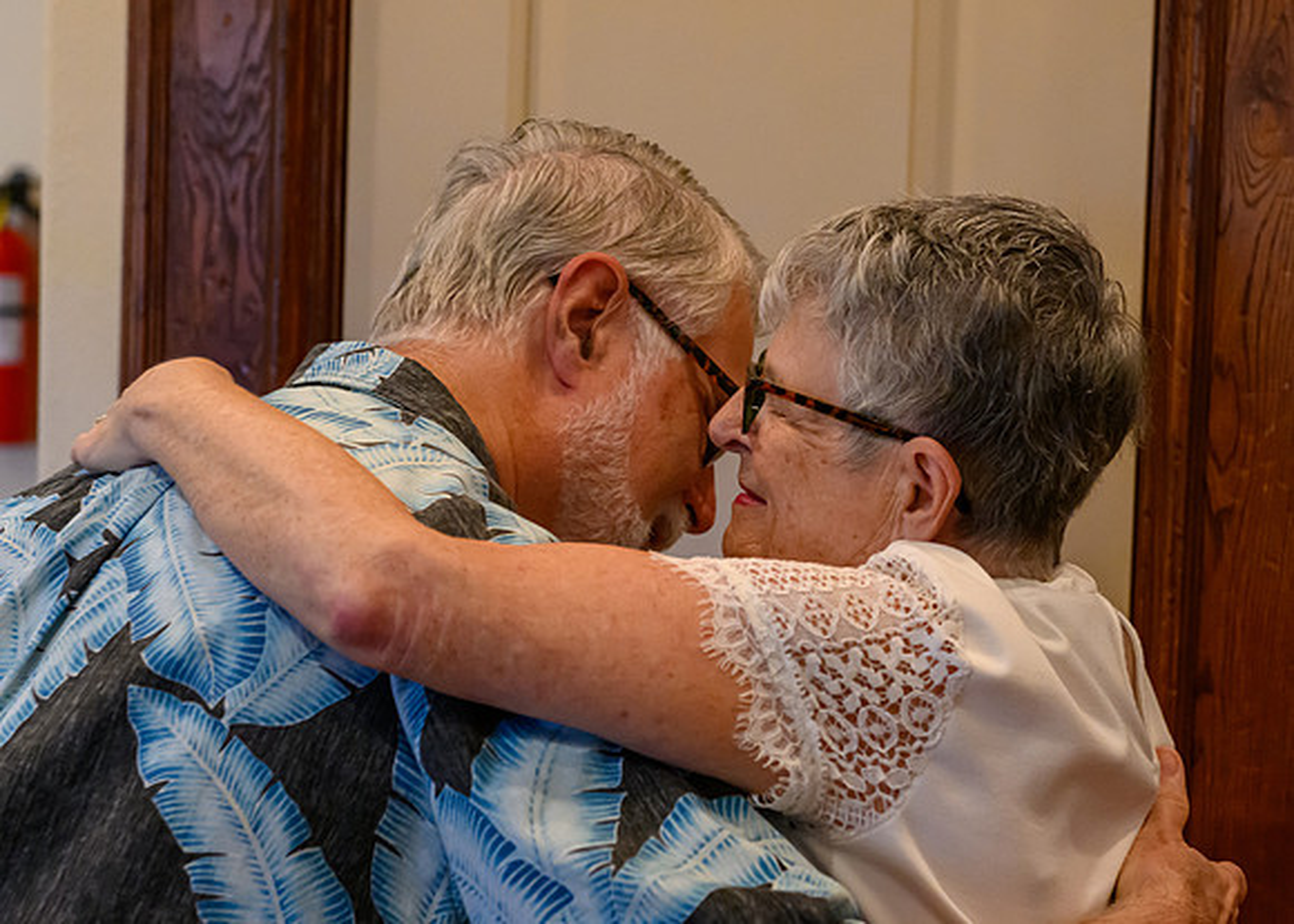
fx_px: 3664
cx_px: 646
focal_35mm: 100
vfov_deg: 14.4
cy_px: 451
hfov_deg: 20.0
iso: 5600
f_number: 4.5
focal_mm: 70
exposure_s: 1/200
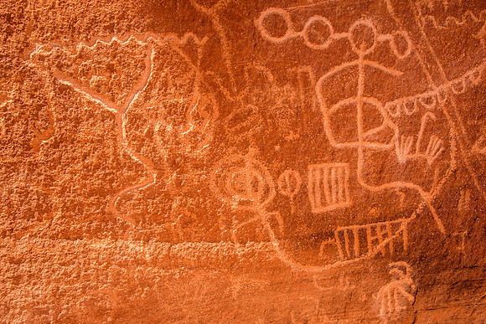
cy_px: 162
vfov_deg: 40.0
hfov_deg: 57.2
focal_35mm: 33
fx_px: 446
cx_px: 243
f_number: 11
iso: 400
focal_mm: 22
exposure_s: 1/100
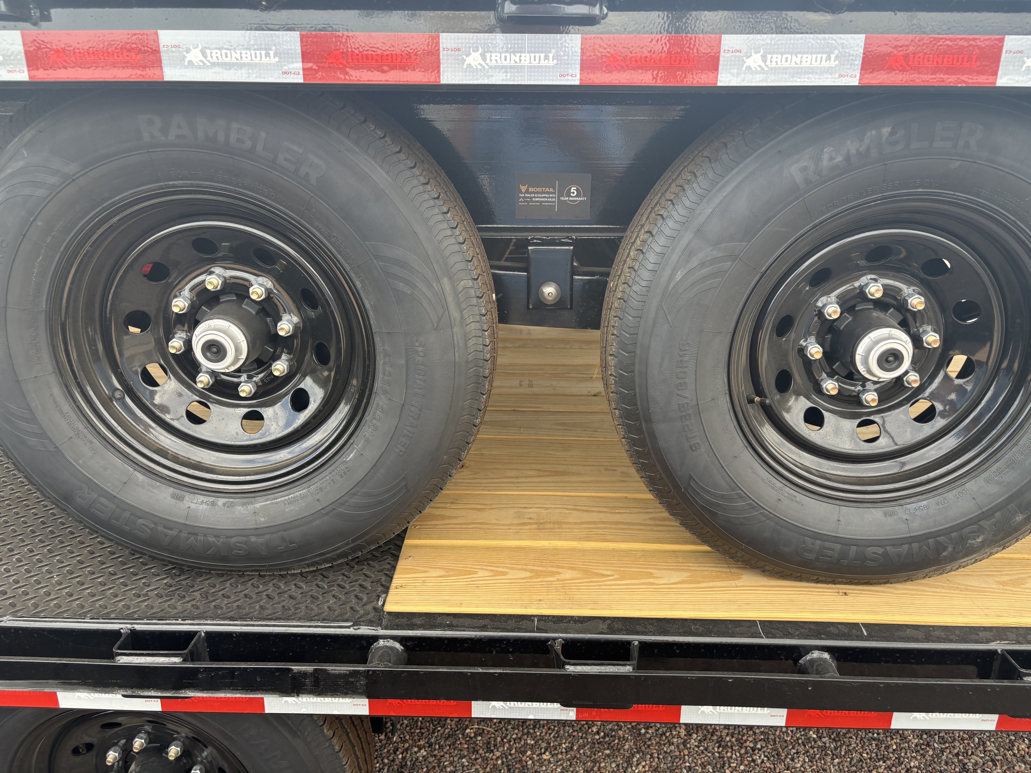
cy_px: 386
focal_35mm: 26
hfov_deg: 67.3
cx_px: 516
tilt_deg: -15.1
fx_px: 774
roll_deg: +0.3
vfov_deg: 53.1
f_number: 1.6
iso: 32
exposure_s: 1/157
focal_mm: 5.96
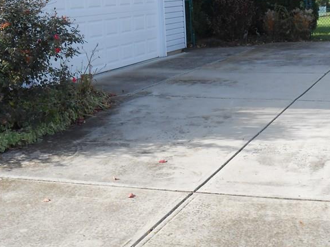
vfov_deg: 21.8
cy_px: 75
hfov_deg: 28.9
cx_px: 184
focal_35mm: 67
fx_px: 639
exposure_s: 1/200
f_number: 4.2
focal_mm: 6.8
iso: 80
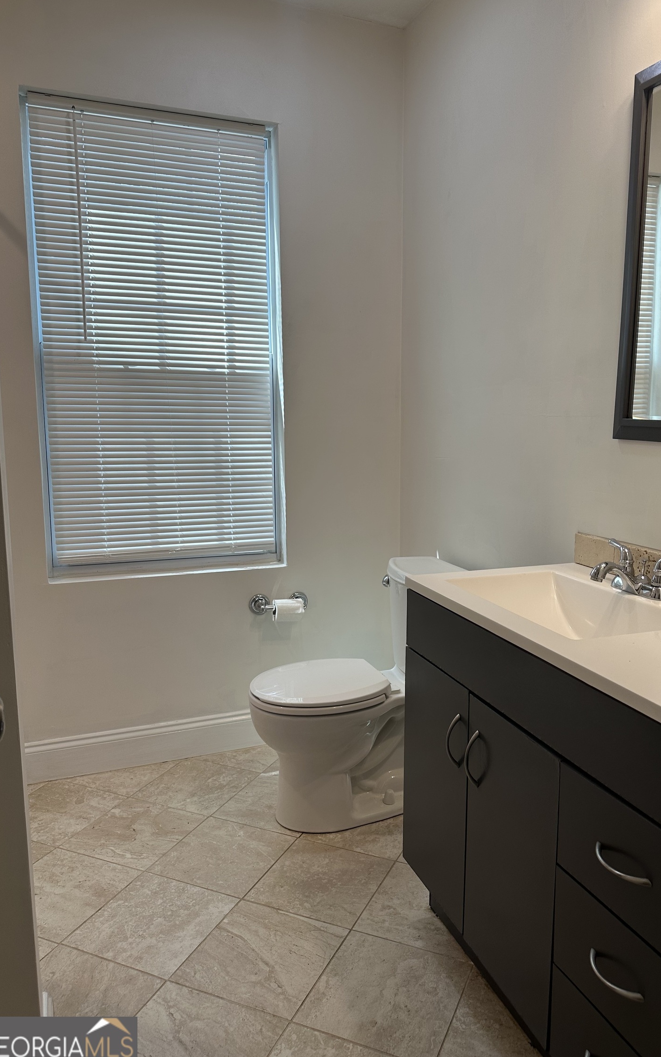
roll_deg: +0.3
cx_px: 381
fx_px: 749
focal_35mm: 26
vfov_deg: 70.4
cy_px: 530
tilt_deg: -8.0
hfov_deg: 47.4
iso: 64
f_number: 1.78
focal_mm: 6.86
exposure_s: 1/146
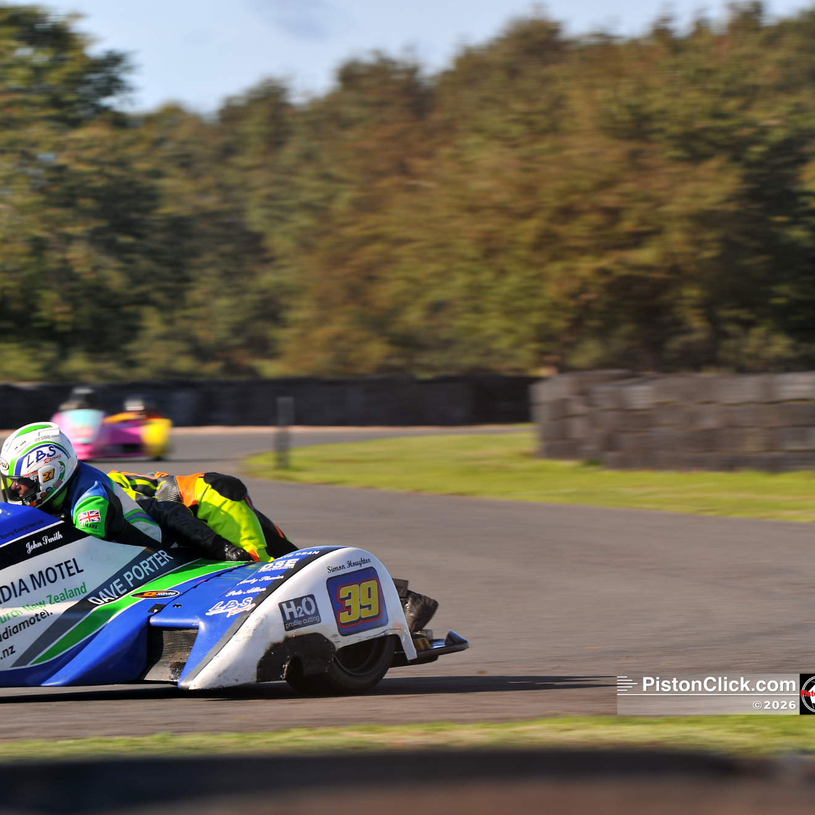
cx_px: 227
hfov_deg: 6.8
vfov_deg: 6.8
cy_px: 407
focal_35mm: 256
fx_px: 6819
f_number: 6.3
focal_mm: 200
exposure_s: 1/125
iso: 110
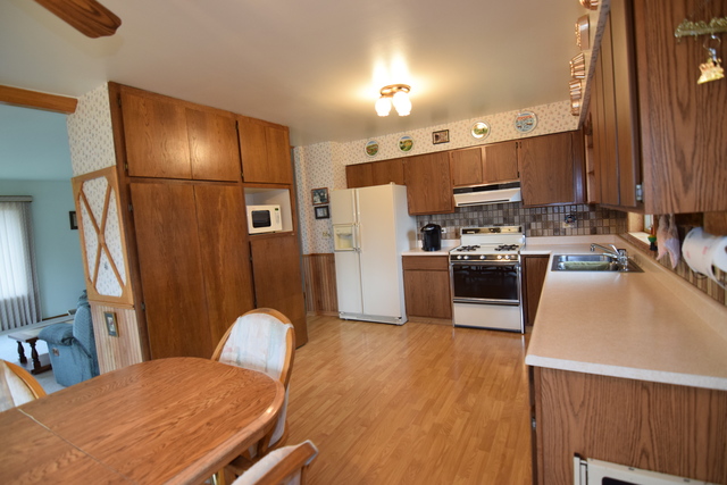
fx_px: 333
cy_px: 242
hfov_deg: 95.0
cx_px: 364
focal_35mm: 16
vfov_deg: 72.1
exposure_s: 1/60
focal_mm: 11
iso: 800
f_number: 3.2
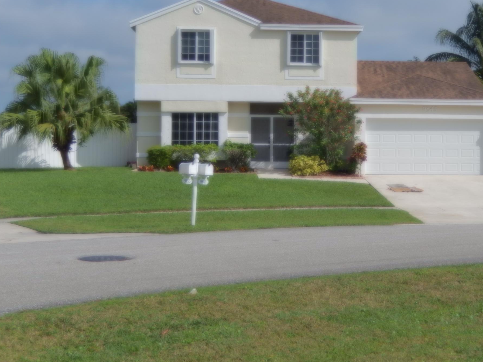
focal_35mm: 67
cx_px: 348
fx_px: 935
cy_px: 132
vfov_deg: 21.9
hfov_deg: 28.6
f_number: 8.6
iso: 125
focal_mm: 8.1
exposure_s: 1/500
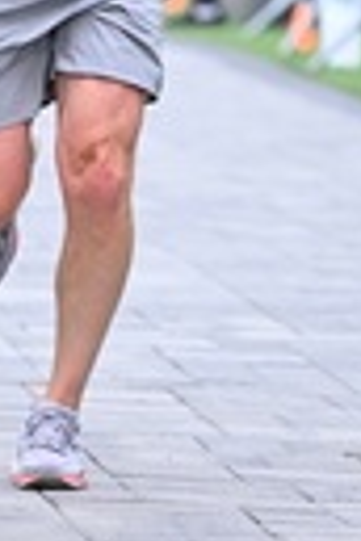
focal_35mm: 535
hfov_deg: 2.6
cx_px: 149
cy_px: -25
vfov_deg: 3.8
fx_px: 8047
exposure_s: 1/1600
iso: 1000
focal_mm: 125
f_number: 2.8
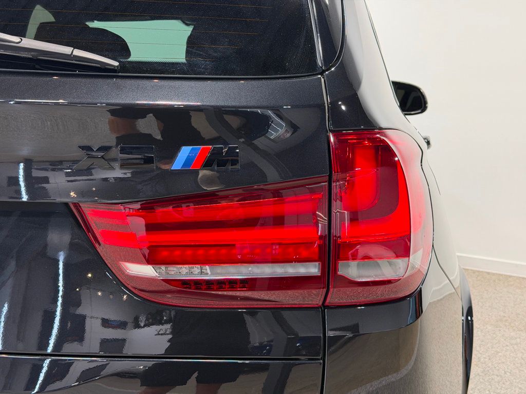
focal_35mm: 48
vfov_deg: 30.3
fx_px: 729
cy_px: 197
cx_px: 263
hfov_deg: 39.7
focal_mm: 6.76
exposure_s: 1/120
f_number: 1.78
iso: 160
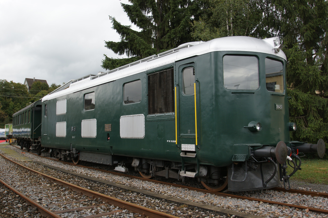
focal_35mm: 30
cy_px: 109
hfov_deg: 62.0
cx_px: 164
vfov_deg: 43.6
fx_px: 273
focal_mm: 20
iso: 100
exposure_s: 1/50
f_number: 6.3
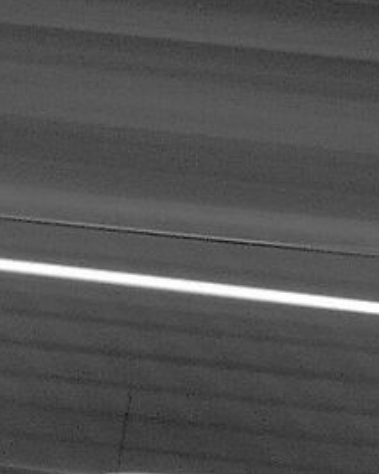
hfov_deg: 1.9
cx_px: -850
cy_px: 460
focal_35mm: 792
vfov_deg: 2.4
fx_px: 11111
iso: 400
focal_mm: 62
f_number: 29
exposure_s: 1/60
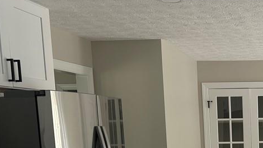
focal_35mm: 57
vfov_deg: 19.9
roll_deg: +1.0
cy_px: 171
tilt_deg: -7.2
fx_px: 397
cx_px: 284
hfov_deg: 32.5
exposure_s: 1/185
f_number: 1.78
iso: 80
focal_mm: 6.86
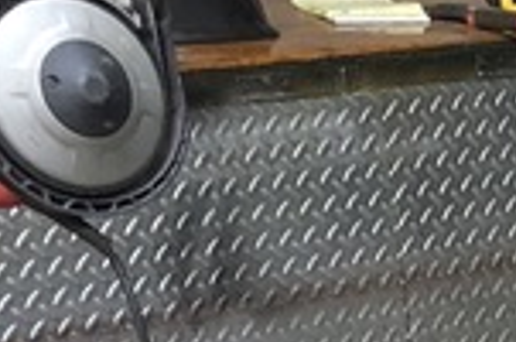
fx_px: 2832
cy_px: 975
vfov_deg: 6.4
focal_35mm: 198
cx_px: 1295
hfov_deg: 9.2
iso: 40
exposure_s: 1/15
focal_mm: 4
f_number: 1.8
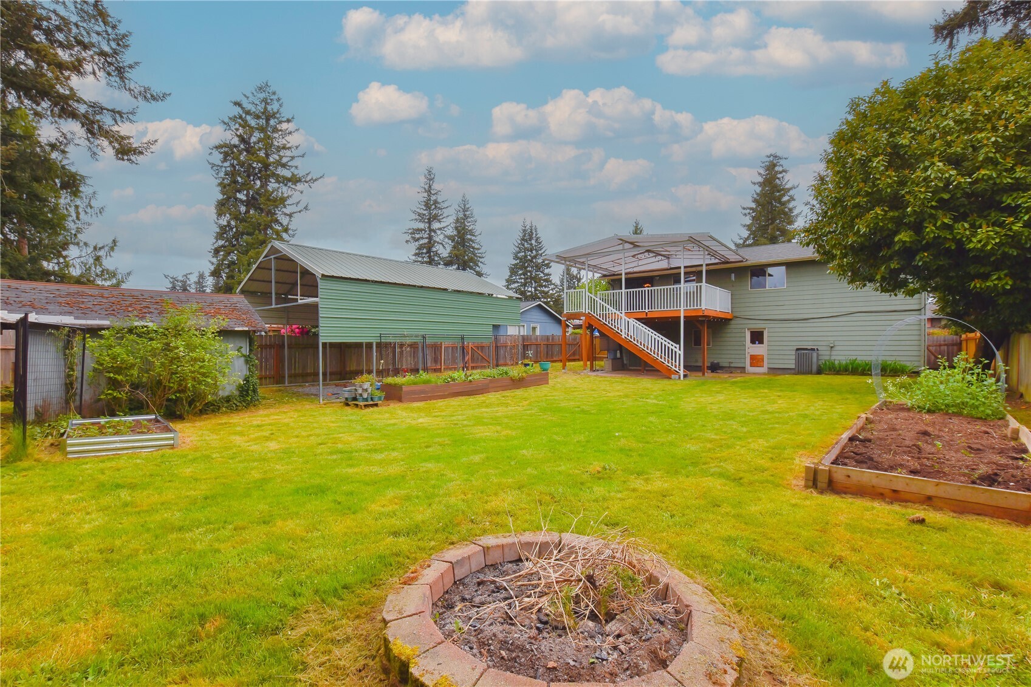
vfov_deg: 77.3
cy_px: 344
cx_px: 516
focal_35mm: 15
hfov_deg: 100.4
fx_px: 430
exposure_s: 1/250
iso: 100
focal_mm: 10
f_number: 8
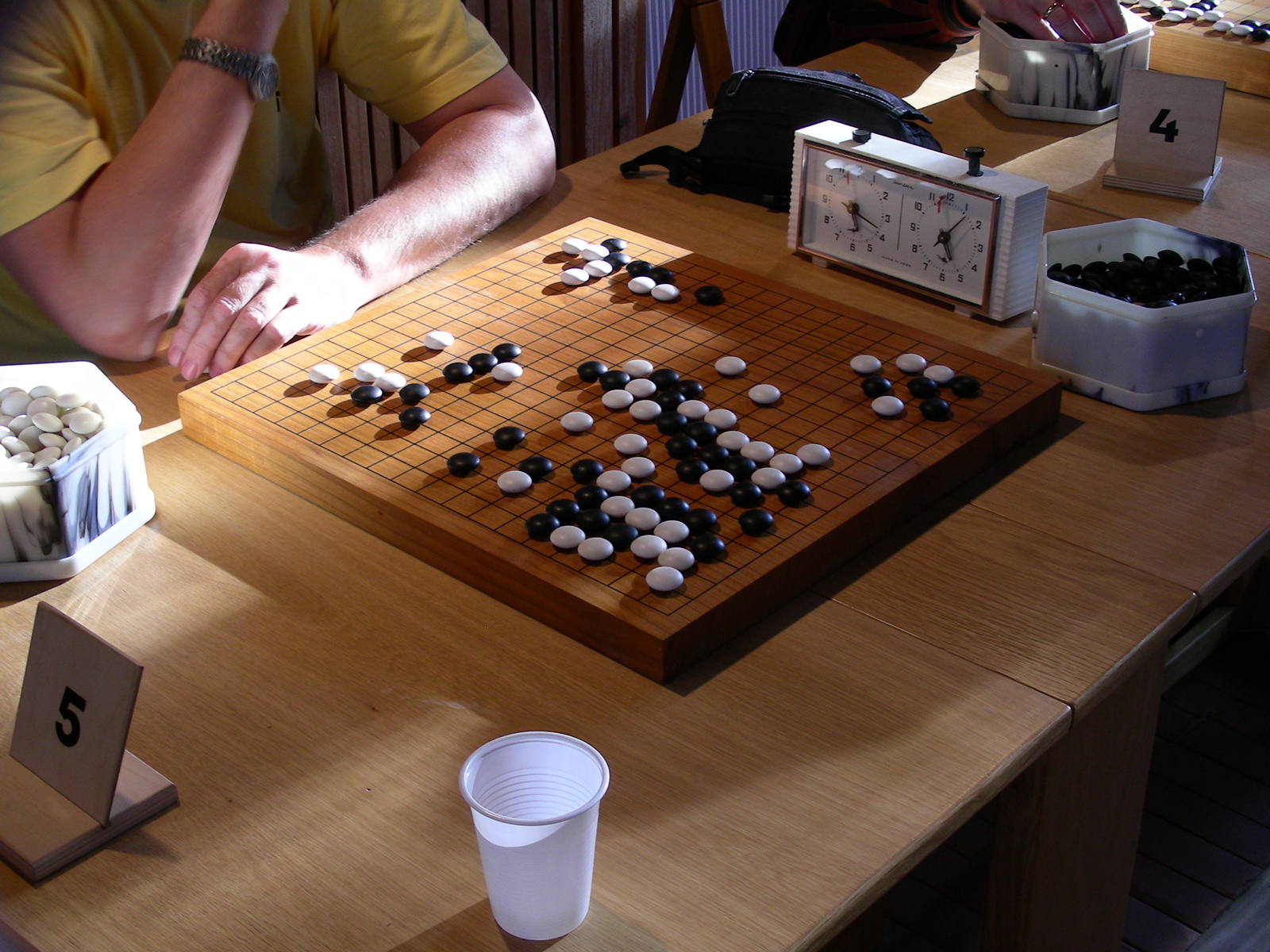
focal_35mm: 53
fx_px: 1944
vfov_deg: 27.5
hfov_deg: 36.2
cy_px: 476
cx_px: 635
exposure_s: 1/27.5
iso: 50
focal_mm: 8.8
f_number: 3.5
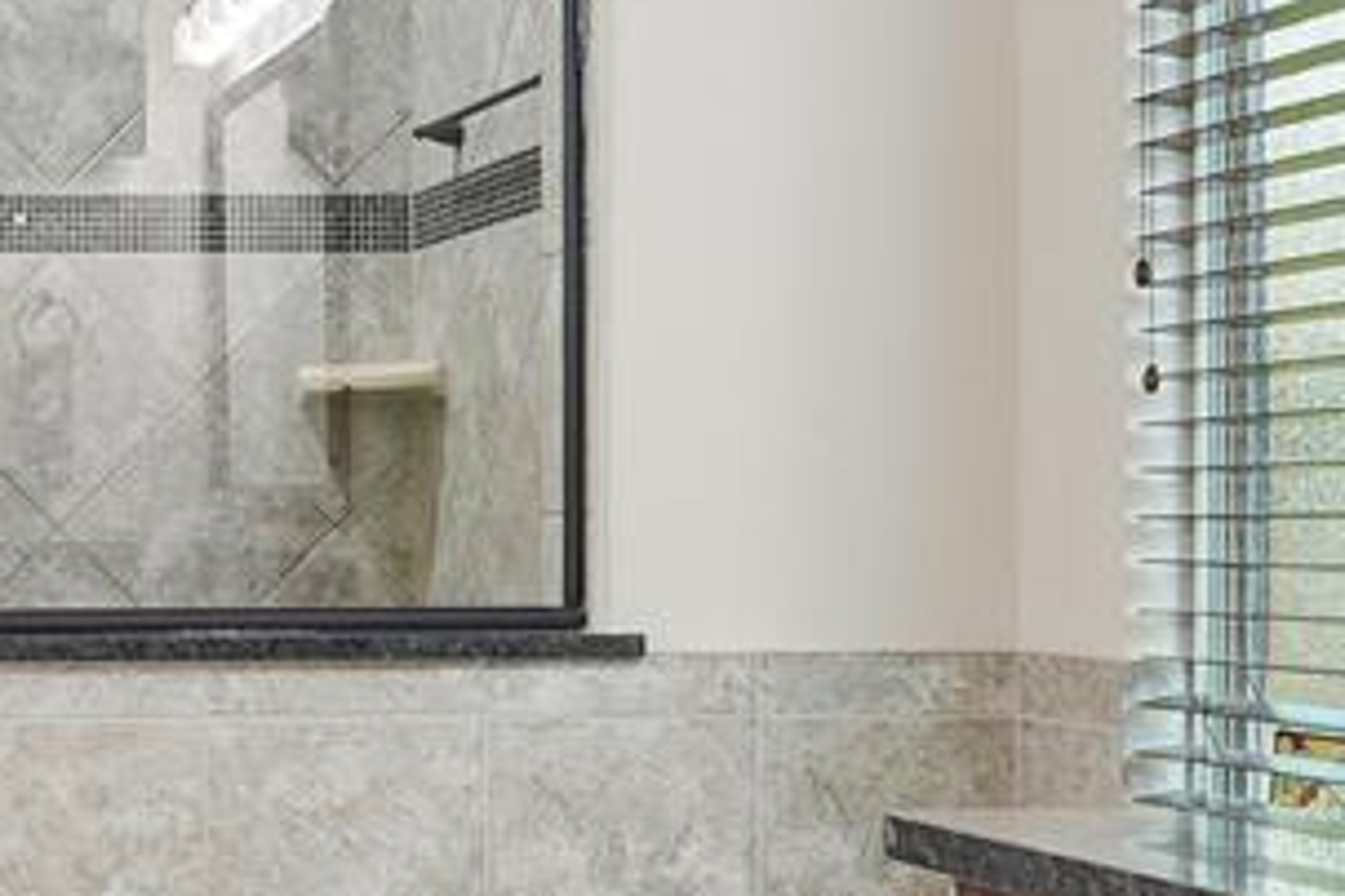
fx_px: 2652
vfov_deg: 19.2
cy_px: 488
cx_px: -324
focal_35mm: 71
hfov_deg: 25.2
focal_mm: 14
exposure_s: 1/2.5
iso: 100
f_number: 9
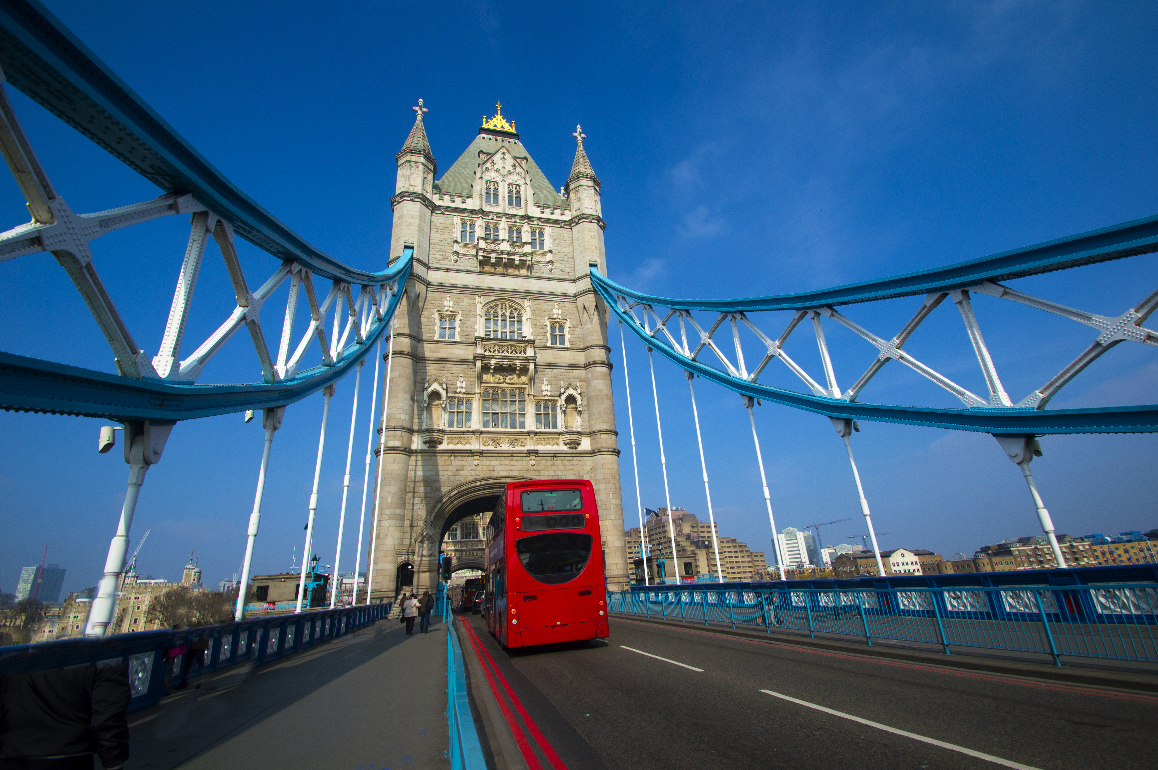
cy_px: 385
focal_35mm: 15
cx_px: 579
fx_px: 482
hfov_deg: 100.4
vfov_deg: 77.2
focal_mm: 10
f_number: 7.1
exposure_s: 1/1000
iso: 100
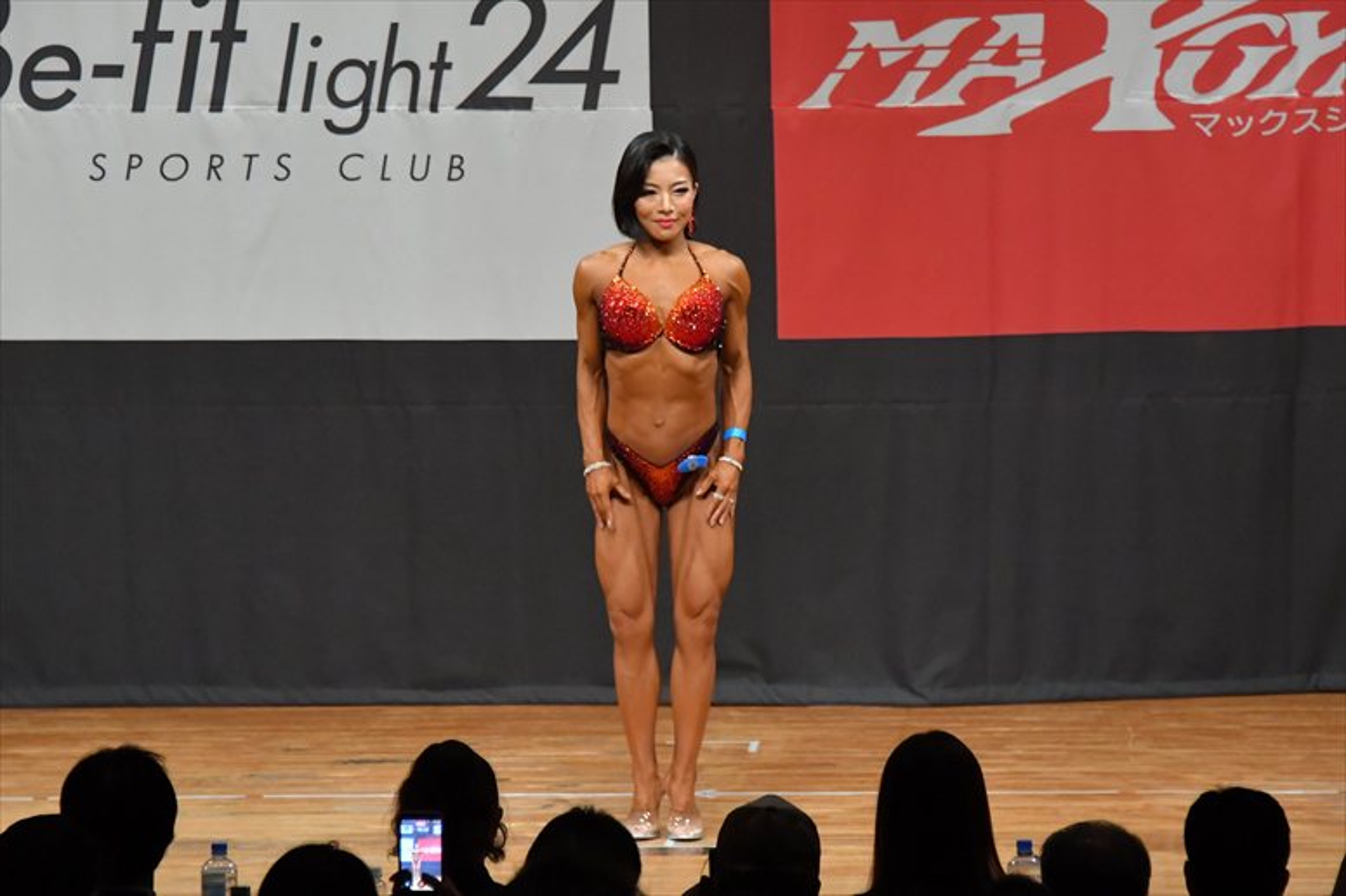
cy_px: 448
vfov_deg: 5.1
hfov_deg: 7.6
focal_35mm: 270
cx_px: 673
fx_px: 10090
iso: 6400
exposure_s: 1/400
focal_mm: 180
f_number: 5.6
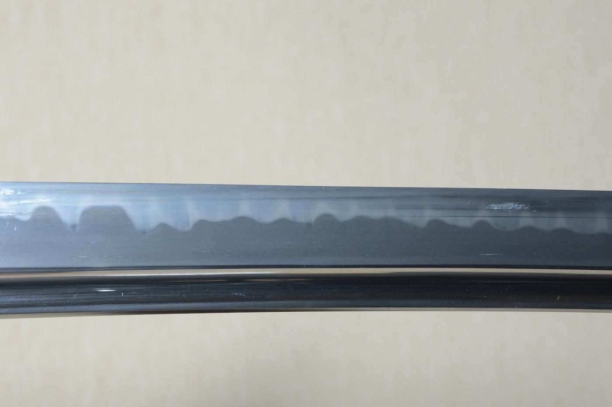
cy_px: 204
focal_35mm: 120
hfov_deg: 17.1
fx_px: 2038
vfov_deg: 11.4
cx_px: 306
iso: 400
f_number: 11
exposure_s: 1/2
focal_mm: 80
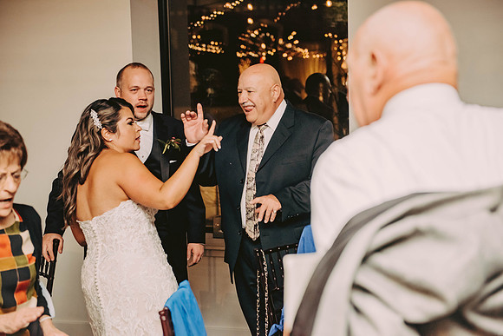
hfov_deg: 32.4
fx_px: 866
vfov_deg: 21.9
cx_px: 252
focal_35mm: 62
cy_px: 168
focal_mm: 62
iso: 2000
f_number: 3.2
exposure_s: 1/200
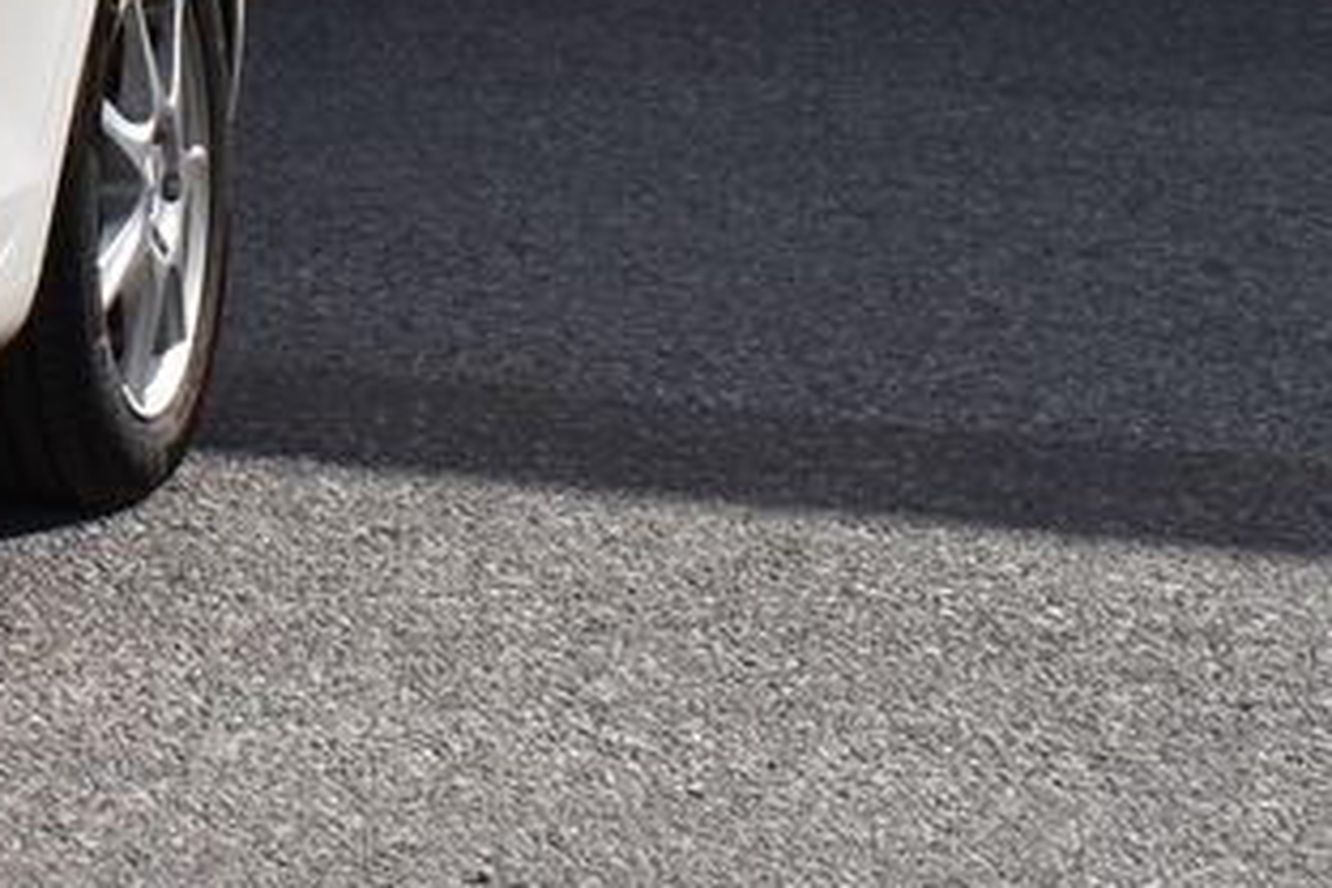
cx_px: -1520
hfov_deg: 11.5
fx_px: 5772
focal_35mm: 156
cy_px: -828
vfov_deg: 8.4
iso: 200
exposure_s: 1/1000
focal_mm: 20
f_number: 9.5
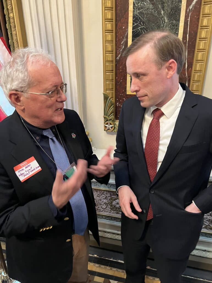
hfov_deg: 53.1
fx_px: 212
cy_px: 142
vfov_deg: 67.3
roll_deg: +0.2
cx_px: 106
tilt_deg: -22.5
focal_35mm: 26
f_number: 1.5
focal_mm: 5.7
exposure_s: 1/30
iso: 640
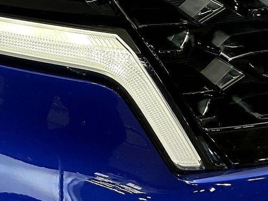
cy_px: -73
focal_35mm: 93
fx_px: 720
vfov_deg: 15.0
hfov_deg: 19.4
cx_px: -82
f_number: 1.8
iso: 64
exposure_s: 1/84
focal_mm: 3
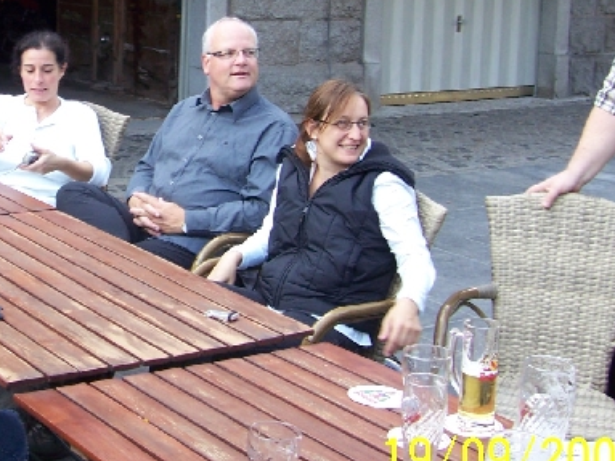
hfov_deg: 26.5
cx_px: 69
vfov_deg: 20.5
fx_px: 1261
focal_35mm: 71
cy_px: 104
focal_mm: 5.6
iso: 80
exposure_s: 1/80
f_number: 2.7
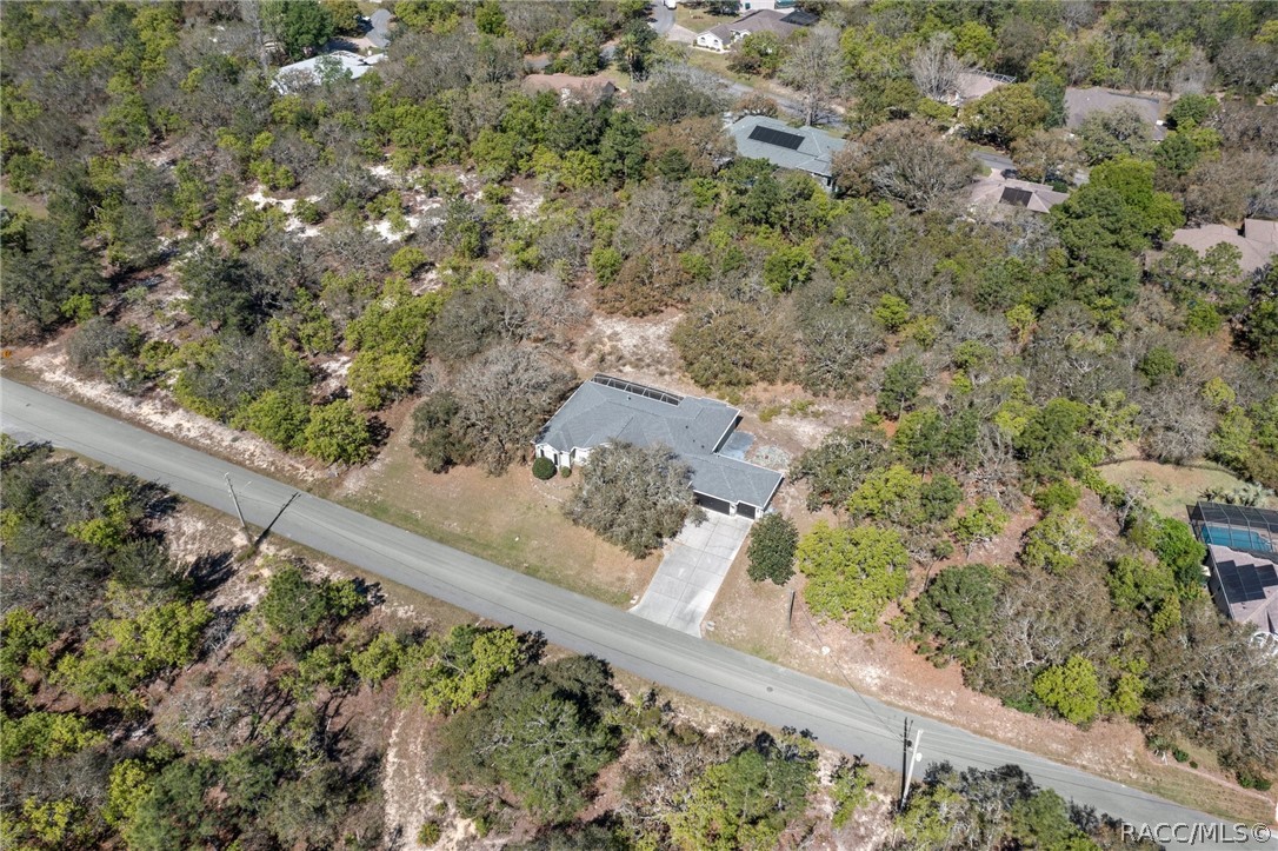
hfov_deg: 65.5
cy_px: 426
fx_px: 994
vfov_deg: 46.4
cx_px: 639
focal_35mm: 28
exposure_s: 1/320
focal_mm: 10.26
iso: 100
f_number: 5.6
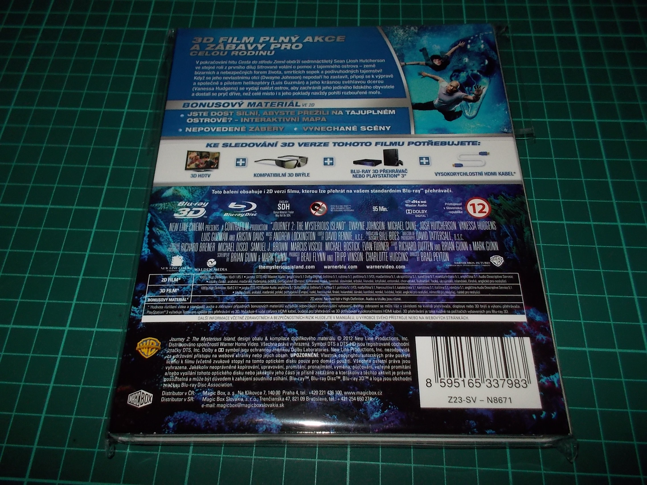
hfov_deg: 61.7
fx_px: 542
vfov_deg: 48.2
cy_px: 242
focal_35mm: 29
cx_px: 324
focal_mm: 4.1
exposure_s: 1/30
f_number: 3.3
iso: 200
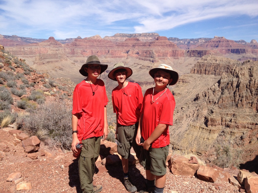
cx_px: 129
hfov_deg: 52.6
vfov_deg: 40.7
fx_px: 261
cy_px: 96
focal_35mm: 35
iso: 50
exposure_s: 1/2208
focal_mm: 4.28
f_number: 2.4
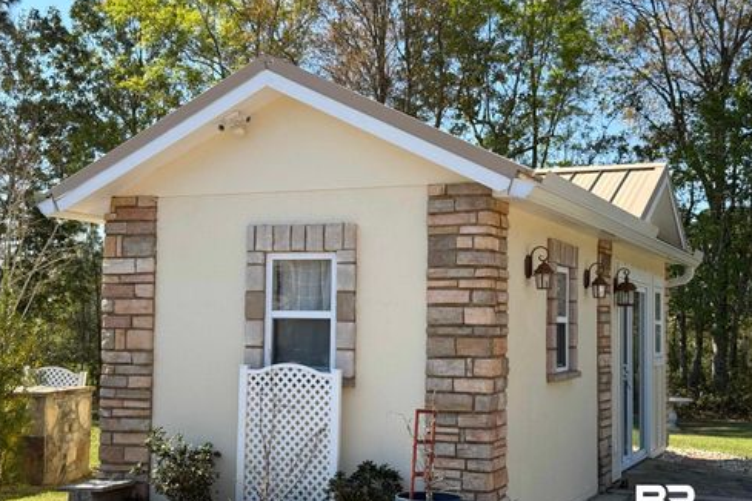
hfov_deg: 38.9
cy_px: 280
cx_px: 377
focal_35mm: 51
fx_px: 1065
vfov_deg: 26.5
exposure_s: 1/3096
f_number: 1.78
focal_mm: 6.76
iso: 64
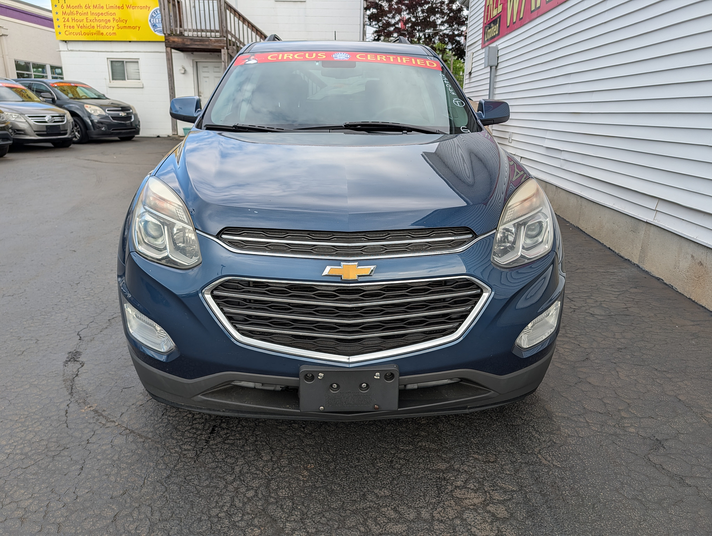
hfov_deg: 71.5
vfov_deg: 56.9
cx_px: 356
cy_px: 268
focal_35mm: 24
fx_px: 494
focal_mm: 6.9
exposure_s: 1/381
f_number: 1.68
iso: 20
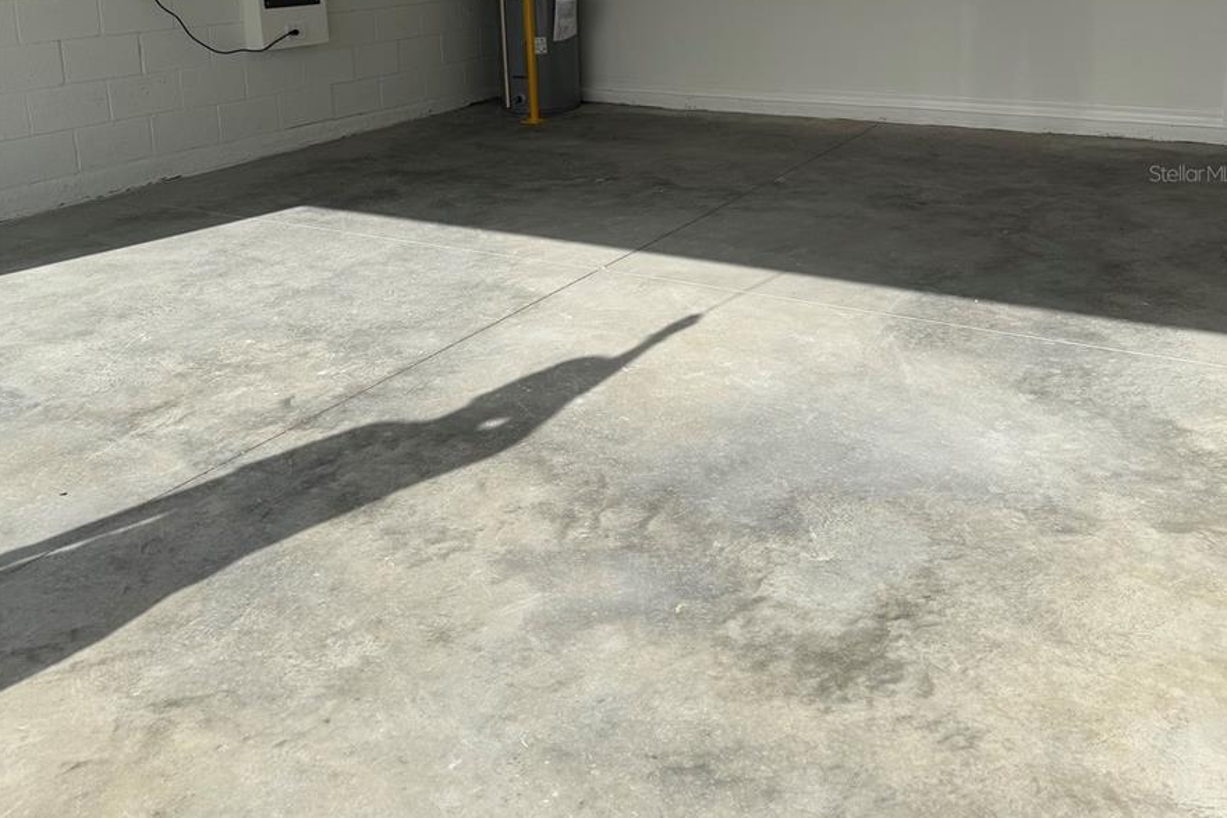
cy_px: 173
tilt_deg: -12.3
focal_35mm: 34
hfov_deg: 55.8
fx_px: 1159
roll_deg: +0.3
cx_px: 621
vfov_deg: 37.6
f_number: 1.78
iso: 80
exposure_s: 1/3953
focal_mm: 6.76
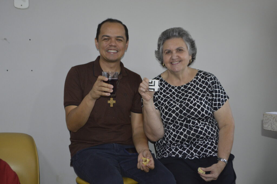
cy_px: 92
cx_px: 138
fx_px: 404
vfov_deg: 25.7
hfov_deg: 37.9
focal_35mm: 52
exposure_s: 1/60
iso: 1600
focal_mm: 35
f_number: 5
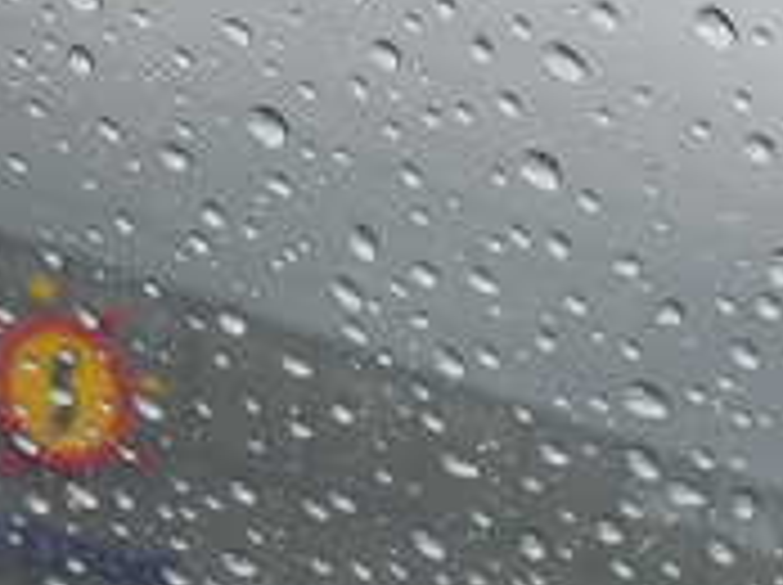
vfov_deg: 12.9
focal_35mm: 112
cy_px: 657
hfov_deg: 16.5
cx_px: 1040
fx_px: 2530
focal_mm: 6.9
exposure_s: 1/56.6
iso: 80
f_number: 4
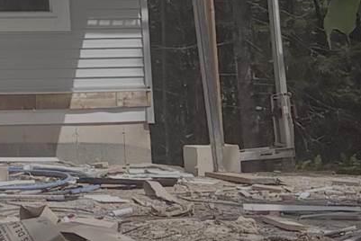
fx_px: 2077
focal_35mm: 207
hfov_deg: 9.1
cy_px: -441
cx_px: -454
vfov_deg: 6.2
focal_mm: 5.96
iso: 50
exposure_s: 1/5814
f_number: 1.6
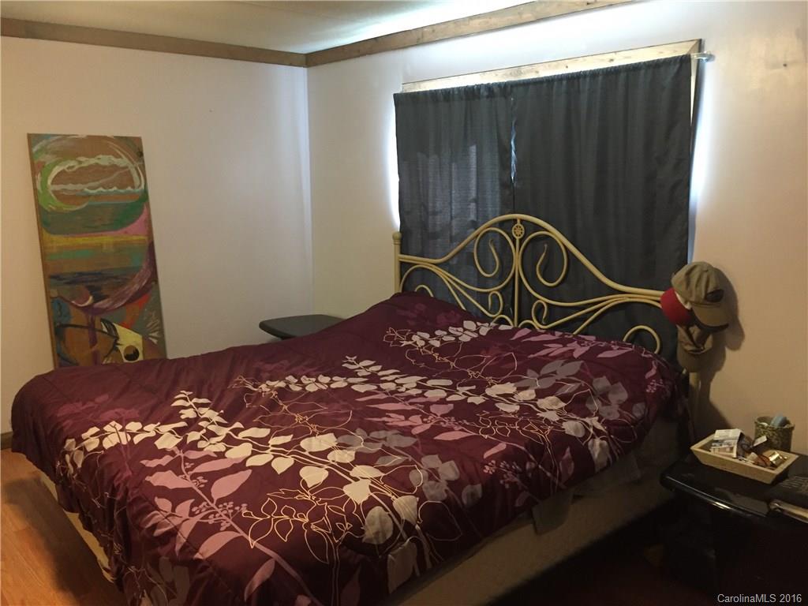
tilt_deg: -10.3
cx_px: 404
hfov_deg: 61.7
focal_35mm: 29
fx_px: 677
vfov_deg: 48.2
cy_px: 303
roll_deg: -0.3
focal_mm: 4.15
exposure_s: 1/15
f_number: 2.2
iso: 250
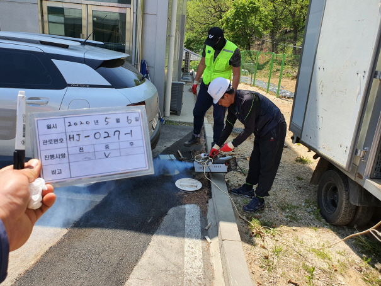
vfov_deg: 53.1
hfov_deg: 67.3
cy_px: 143
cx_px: 190
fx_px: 286
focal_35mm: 26
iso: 50
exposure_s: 1/884
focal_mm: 4.3
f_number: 2.4
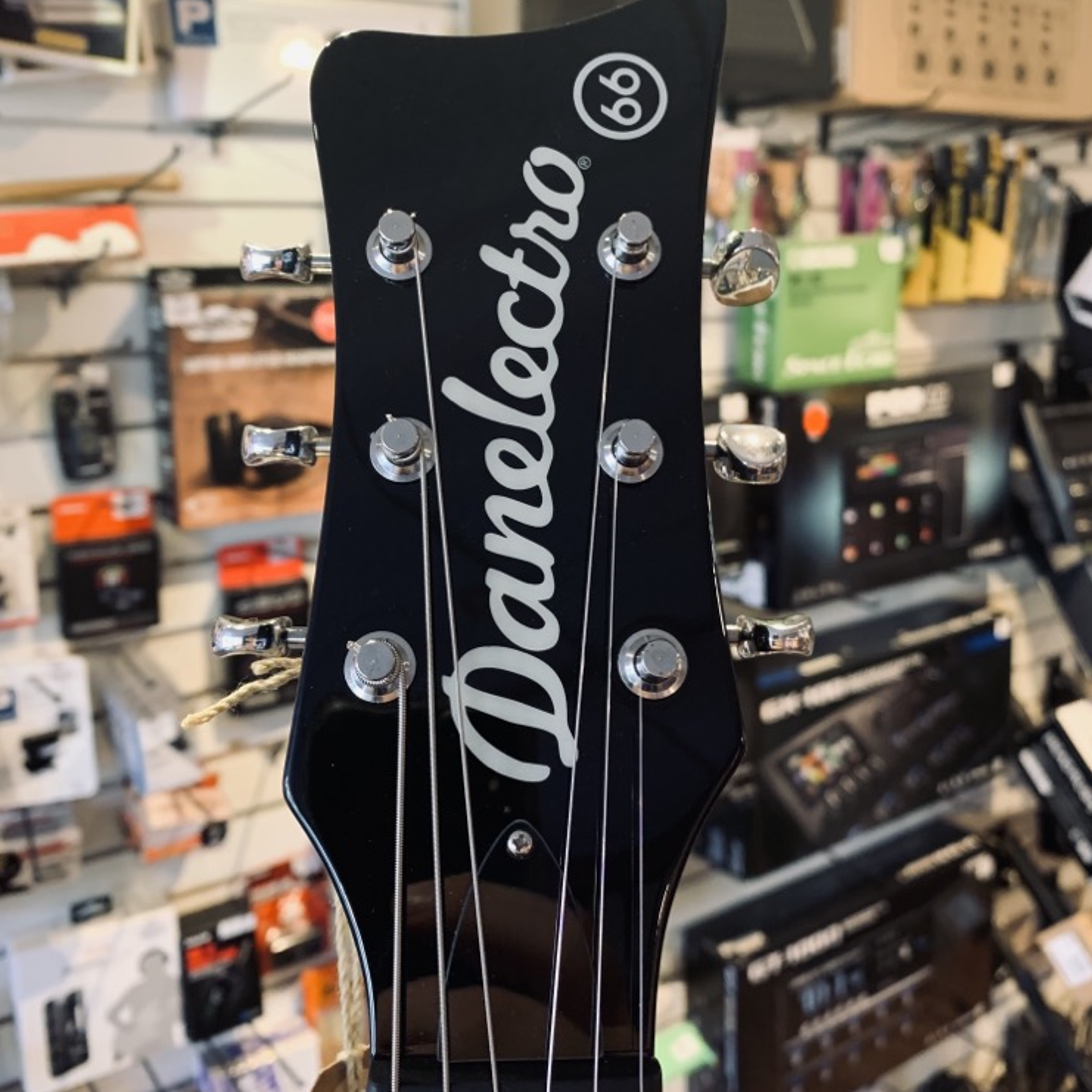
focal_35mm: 31
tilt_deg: -10.4
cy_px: 492
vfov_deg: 52.4
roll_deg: +1.6
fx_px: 1106
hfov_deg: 52.5
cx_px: 550
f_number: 1.8
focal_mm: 4.25
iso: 320
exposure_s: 1/30
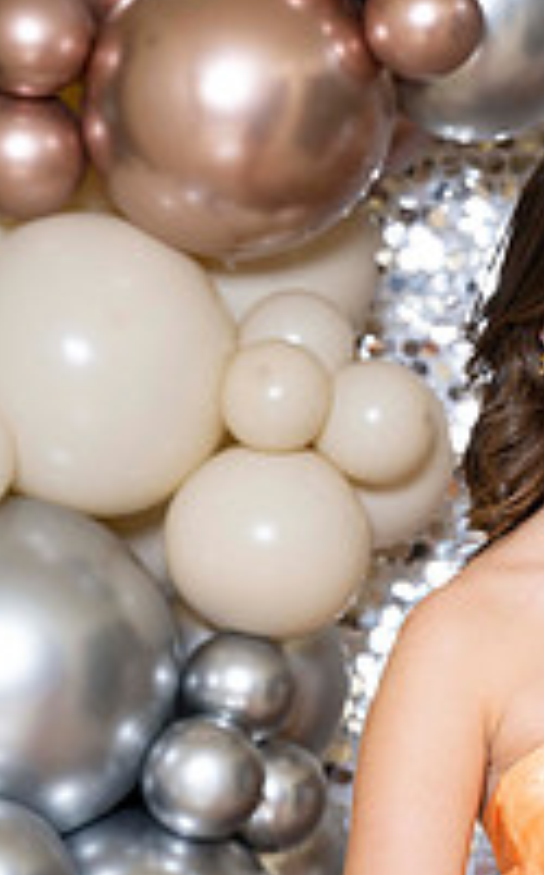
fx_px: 6261
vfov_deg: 8.0
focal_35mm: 263
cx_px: 644
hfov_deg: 5.0
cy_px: 753
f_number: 5.6
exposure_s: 1/200
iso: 250
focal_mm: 115
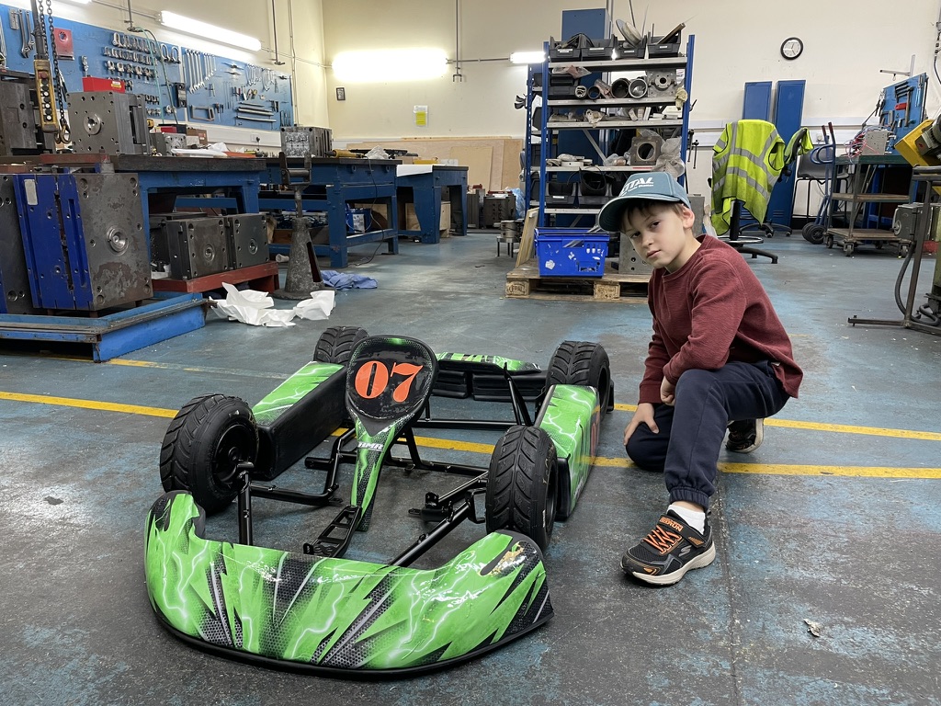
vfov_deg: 53.1
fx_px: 707
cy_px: 353
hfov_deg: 67.3
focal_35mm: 26
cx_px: 470
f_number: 1.6
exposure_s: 1/50
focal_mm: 4.2
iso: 125
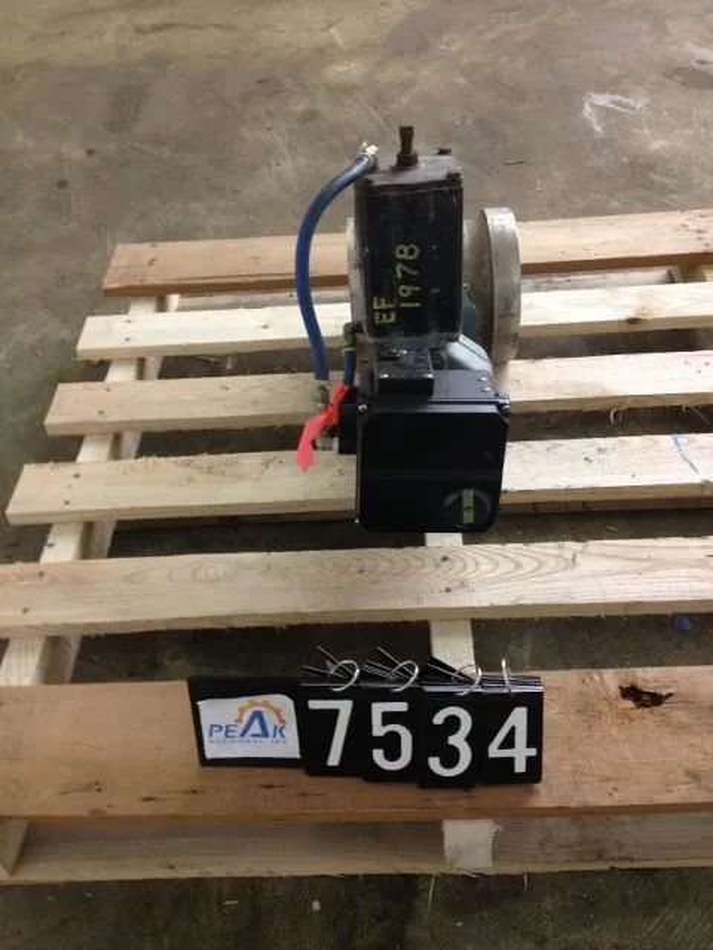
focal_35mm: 35
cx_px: 356
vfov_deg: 52.6
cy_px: 475
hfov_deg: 40.7
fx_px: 961
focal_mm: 4.28
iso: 200
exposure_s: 1/20
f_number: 2.4
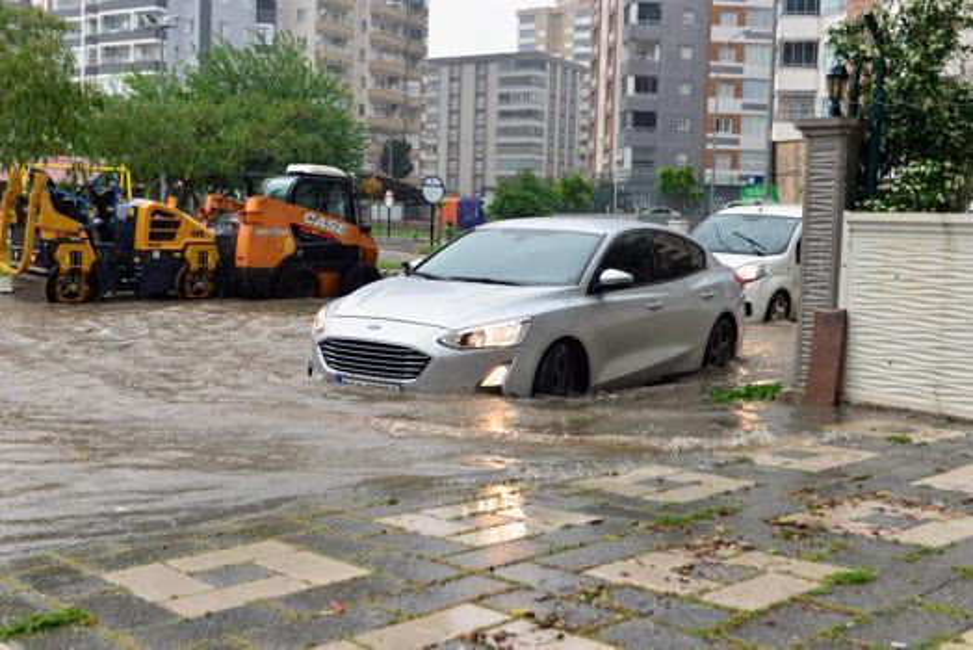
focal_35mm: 38
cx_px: 486
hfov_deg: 50.7
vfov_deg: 35.1
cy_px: 325
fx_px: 1028
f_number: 5.6
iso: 1600
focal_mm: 38
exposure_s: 1/250
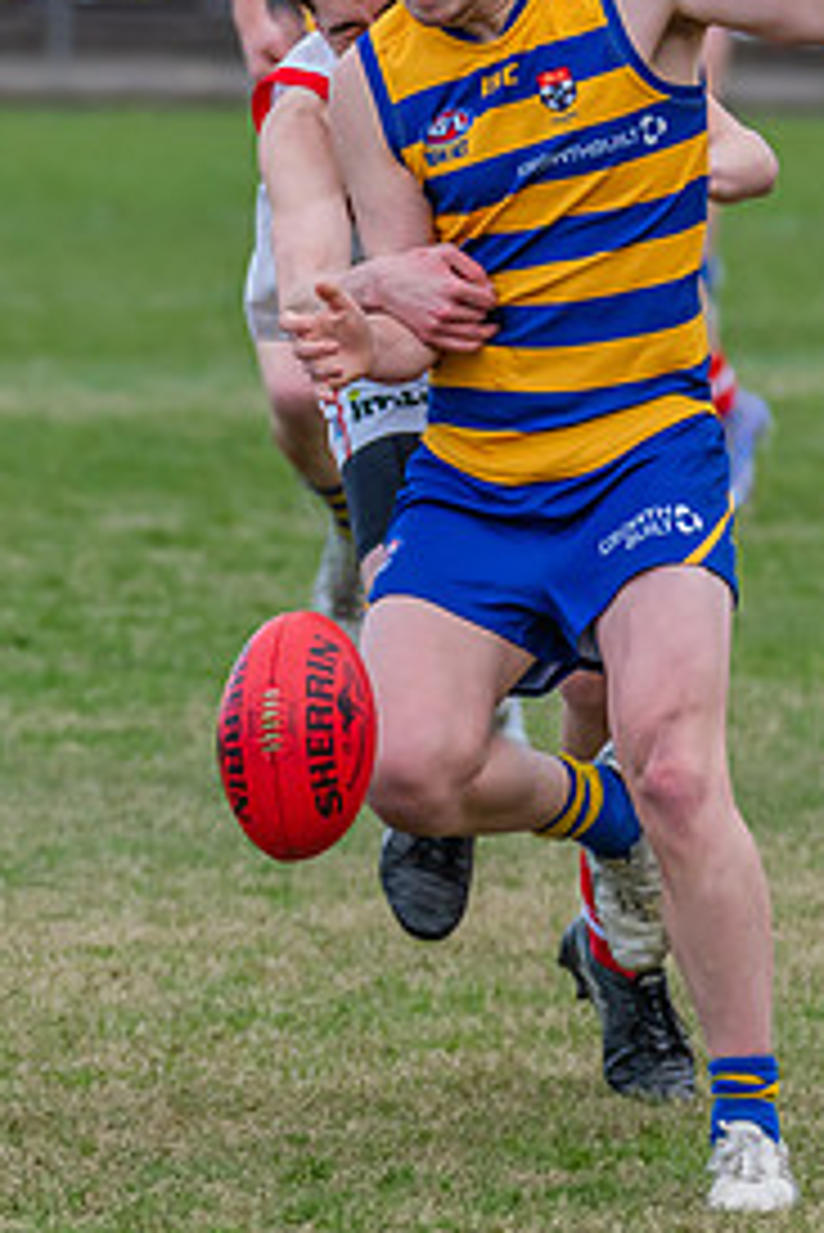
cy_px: 396
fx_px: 23727
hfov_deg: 2.0
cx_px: 82
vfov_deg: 3.0
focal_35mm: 692
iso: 900
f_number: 5.6
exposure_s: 1/1600
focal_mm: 250
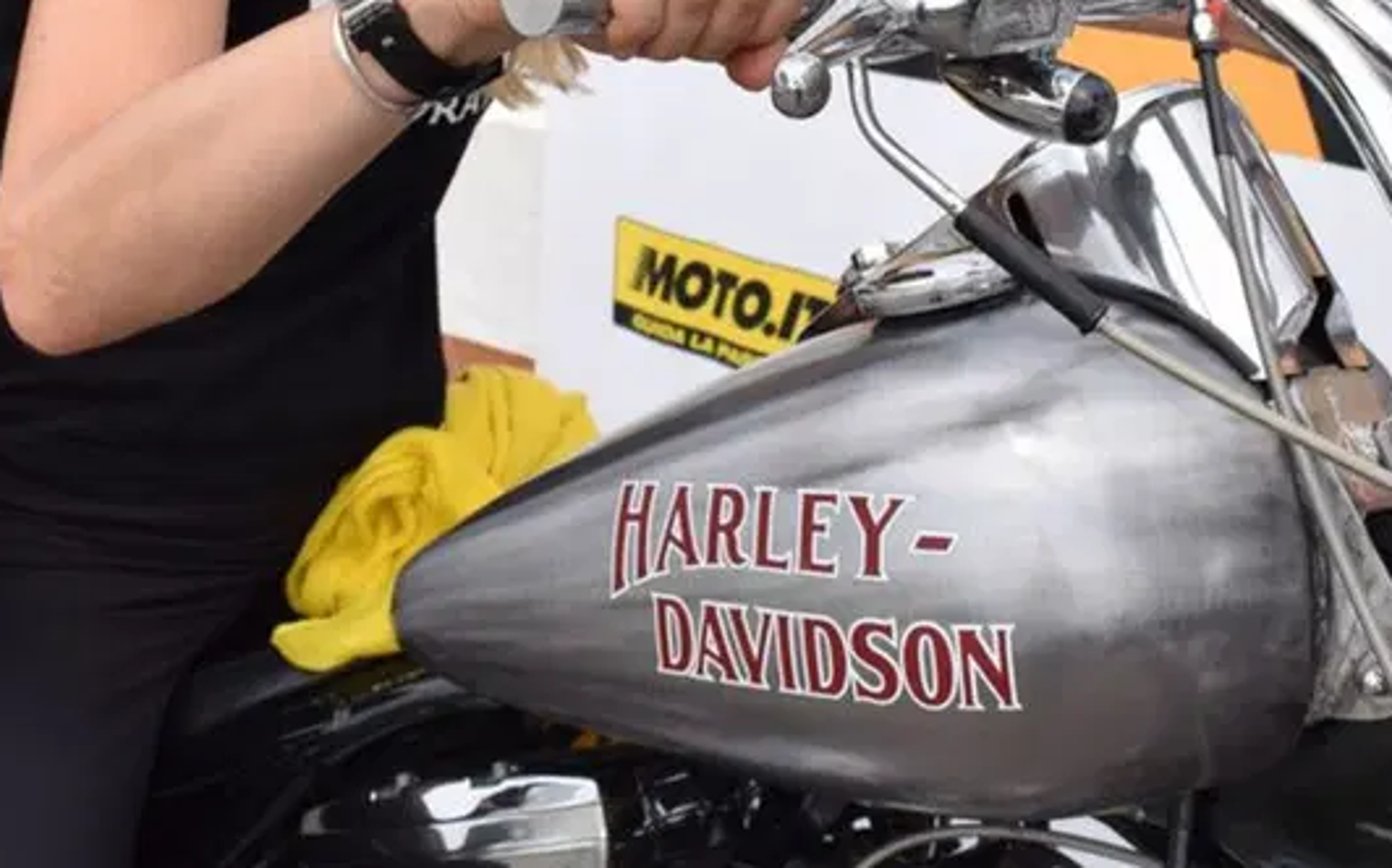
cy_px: -29
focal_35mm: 69
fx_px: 2617
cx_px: 644
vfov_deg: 18.3
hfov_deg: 29.8
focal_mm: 20
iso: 200
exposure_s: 1/320
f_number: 9
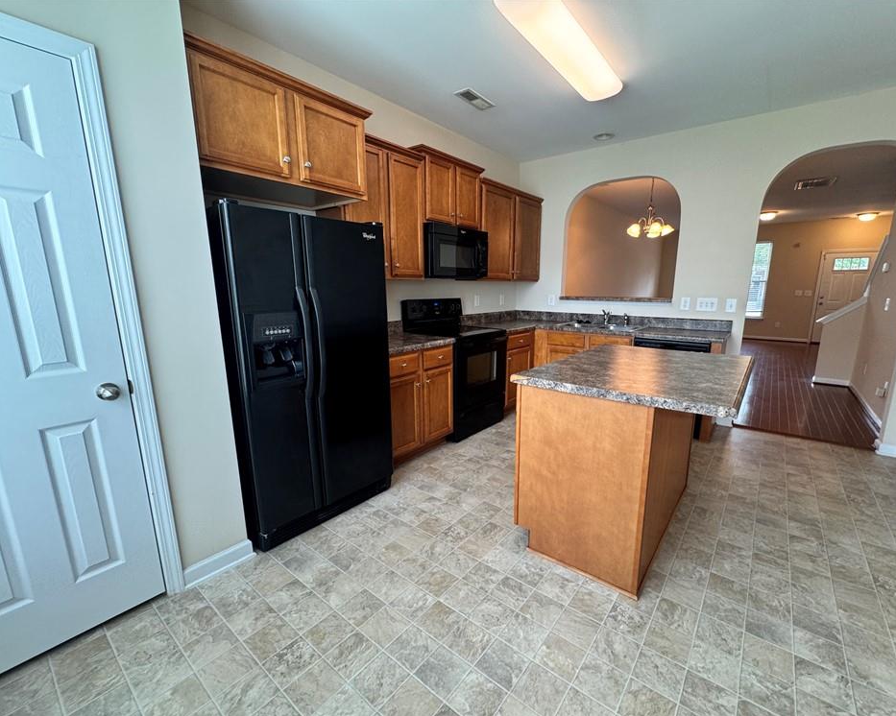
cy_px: 367
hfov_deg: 96.7
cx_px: 475
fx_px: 398
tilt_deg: -12.7
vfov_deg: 84.0
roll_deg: -0.2
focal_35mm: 15
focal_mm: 2.22
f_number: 2.2
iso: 160
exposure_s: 1/60
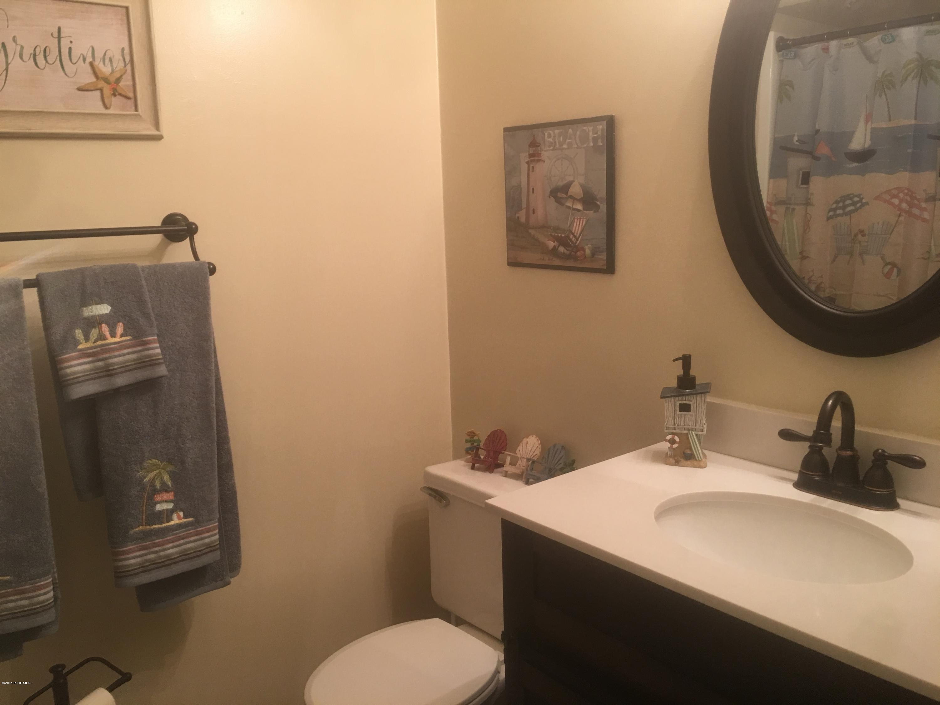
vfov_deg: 48.2
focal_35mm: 29
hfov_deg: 61.7
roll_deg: +1.4
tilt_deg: -9.0
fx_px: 787
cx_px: 470
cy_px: 352
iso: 50
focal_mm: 4.15
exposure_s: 1/17
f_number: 2.2
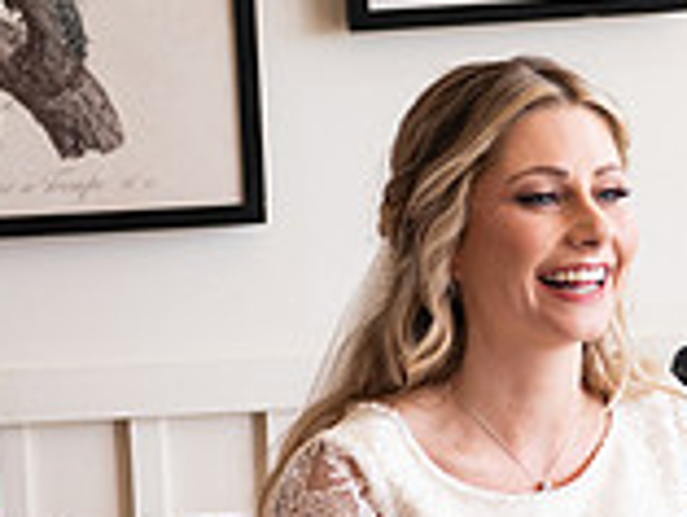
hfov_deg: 7.9
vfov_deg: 6.0
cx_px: 858
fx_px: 4926
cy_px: 445
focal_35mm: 248
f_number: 3.5
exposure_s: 1/160
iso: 320
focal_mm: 70
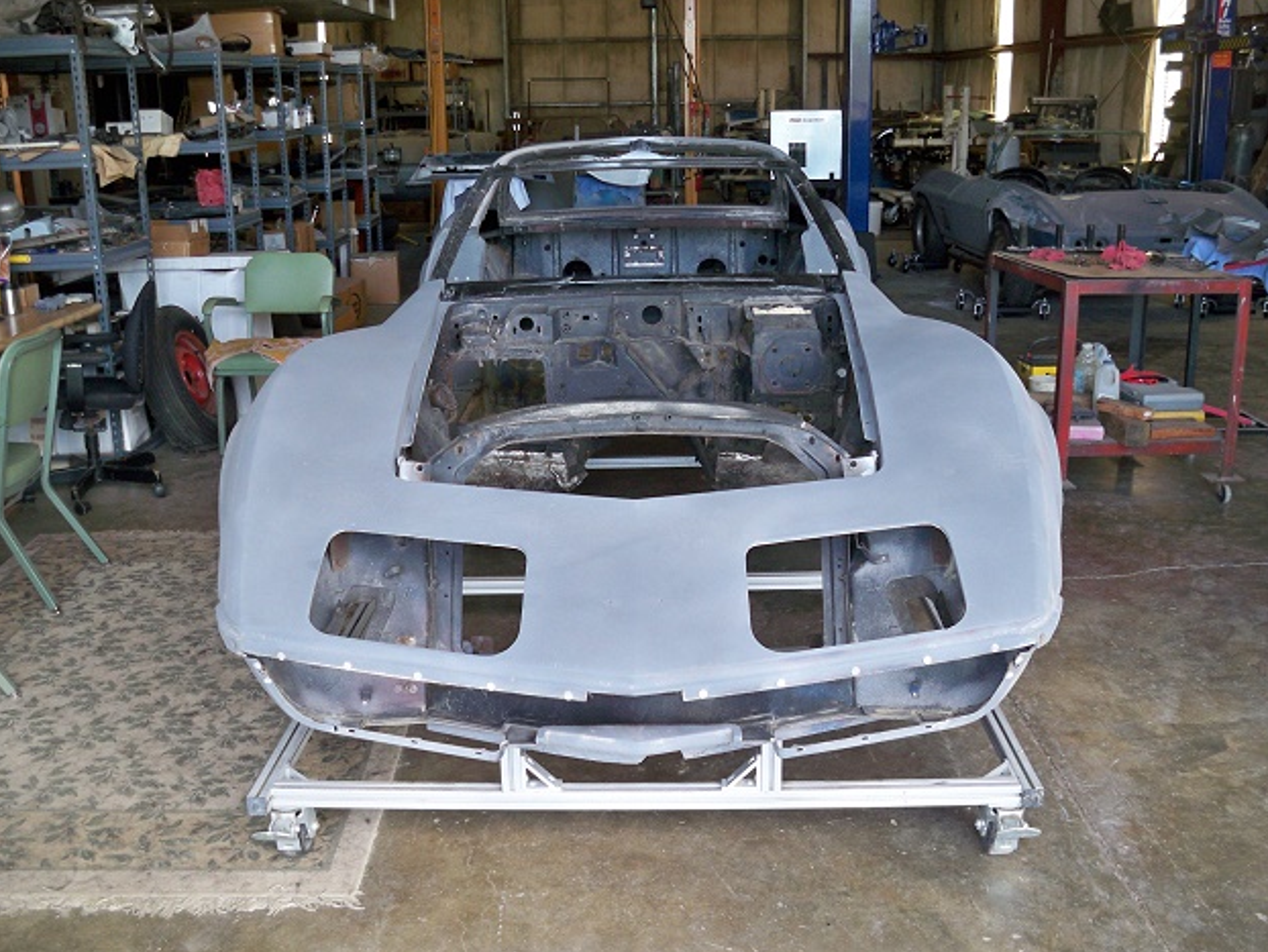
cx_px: 648
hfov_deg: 51.3
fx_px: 1319
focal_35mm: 36
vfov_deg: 39.7
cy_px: 469
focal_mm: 6.3
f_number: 3.1
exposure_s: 1/60
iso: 125
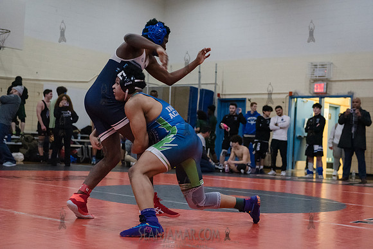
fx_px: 580
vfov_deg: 24.2
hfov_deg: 35.6
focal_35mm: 56
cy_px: 124
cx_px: 186
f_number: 3.2
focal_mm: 56
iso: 8000
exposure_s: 1/400
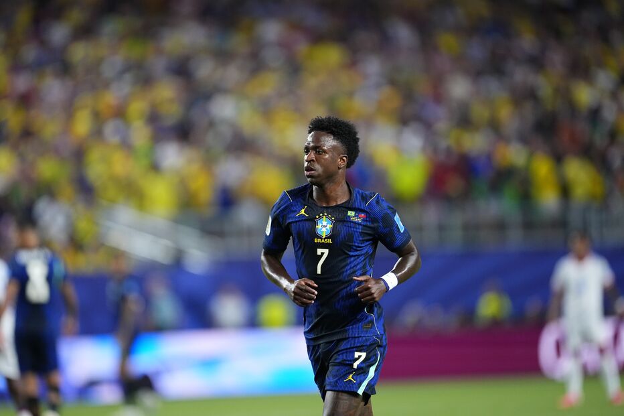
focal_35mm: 400
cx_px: 312
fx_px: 6932
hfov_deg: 5.2
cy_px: 208
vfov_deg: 3.4
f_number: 2.8
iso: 3200
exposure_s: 1/2000
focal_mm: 400
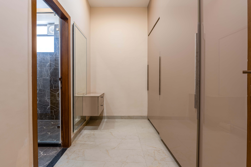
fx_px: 112
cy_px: 84
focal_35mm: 16
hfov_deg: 96.7
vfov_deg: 73.7
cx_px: 126
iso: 125
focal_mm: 16
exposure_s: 1/10
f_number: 10
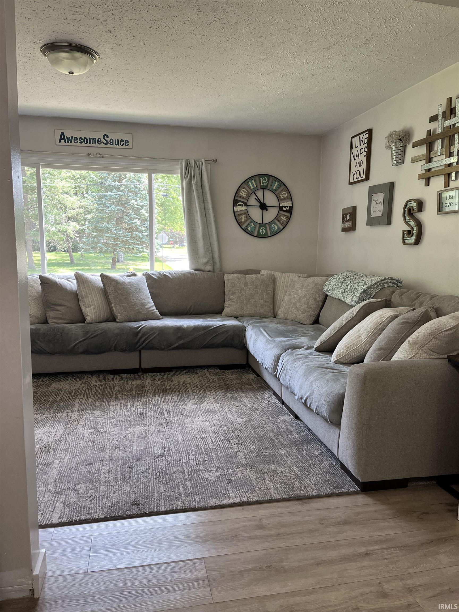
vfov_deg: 67.3
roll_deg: -1.7
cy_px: 306
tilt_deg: -9.1
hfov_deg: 53.1
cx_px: 230
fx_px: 460
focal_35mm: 26
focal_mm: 5.1
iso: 80
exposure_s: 1/60
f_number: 1.6
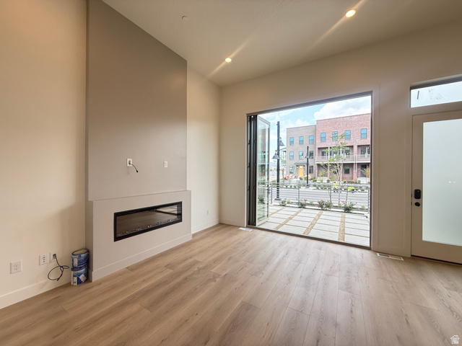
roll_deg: -0.8
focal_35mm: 14
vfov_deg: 85.7
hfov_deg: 102.1
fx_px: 187
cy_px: 173
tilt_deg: -0.2
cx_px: 231
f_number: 2.2
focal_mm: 2.22
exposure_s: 1/120
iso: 160
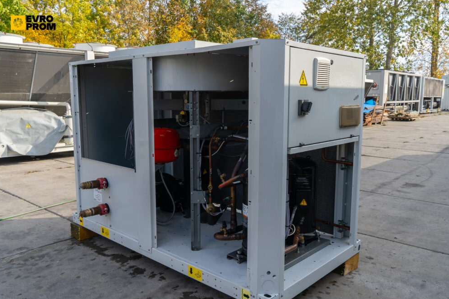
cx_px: 227
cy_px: 154
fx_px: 374
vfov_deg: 43.6
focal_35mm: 30
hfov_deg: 61.9
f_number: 10
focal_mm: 29
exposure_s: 1/100
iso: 100
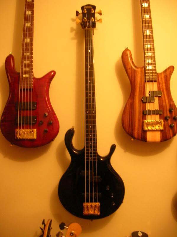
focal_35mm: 35
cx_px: 88
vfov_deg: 52.7
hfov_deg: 40.7
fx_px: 239
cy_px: 118
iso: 200
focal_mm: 5.8
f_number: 2.8
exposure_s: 1/1.7
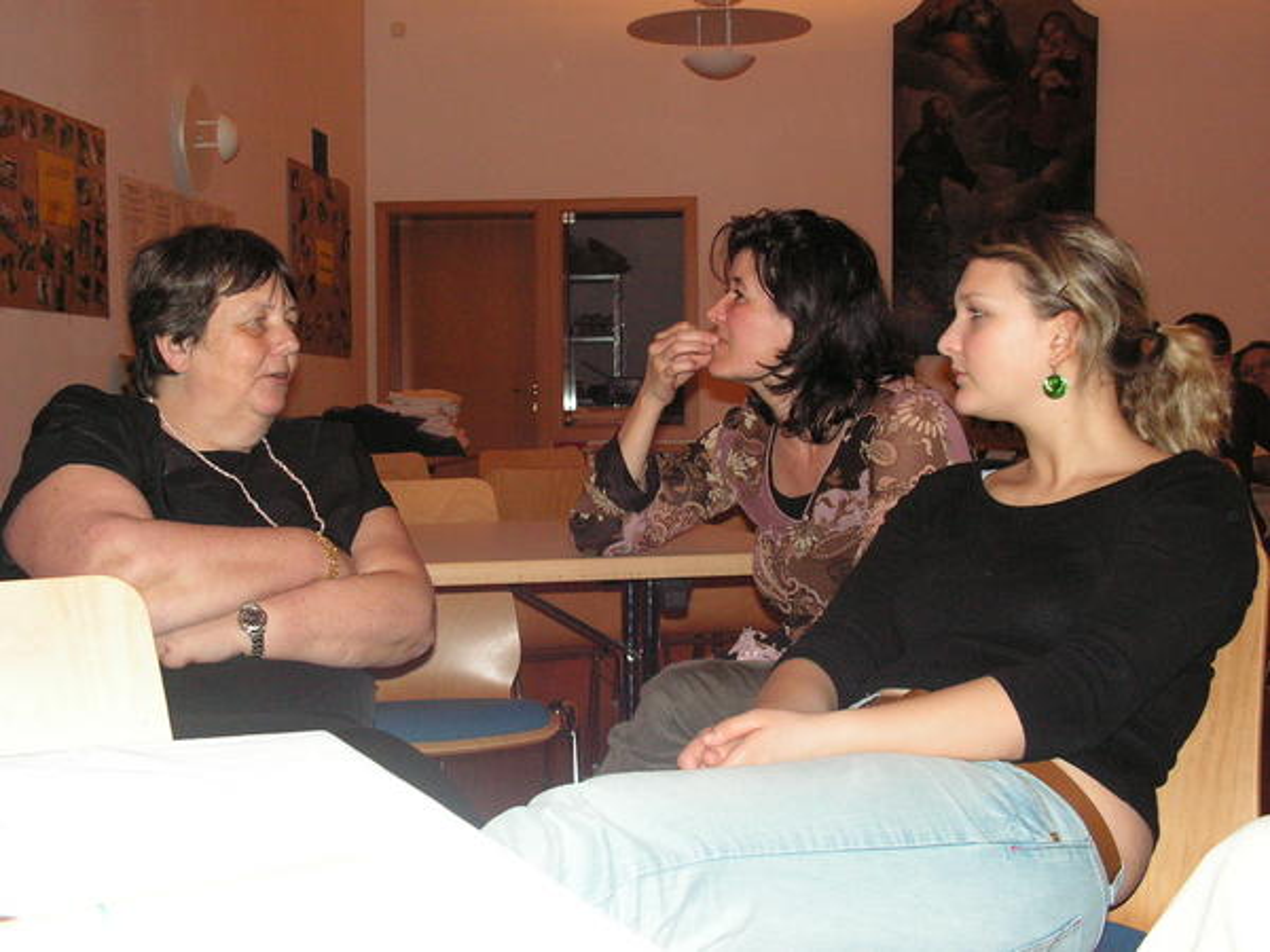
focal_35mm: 50
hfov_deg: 38.2
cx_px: 635
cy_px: 476
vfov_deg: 29.1
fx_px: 1834
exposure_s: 1/40
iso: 160
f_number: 3.2
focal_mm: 8.4
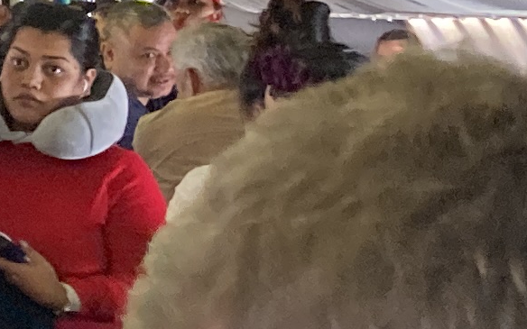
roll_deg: -0.3
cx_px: -626
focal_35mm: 205
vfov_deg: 6.4
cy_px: 33
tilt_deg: +1.2
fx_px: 2944
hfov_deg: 9.4
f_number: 1.8
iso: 160
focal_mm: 3.99
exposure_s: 1/60
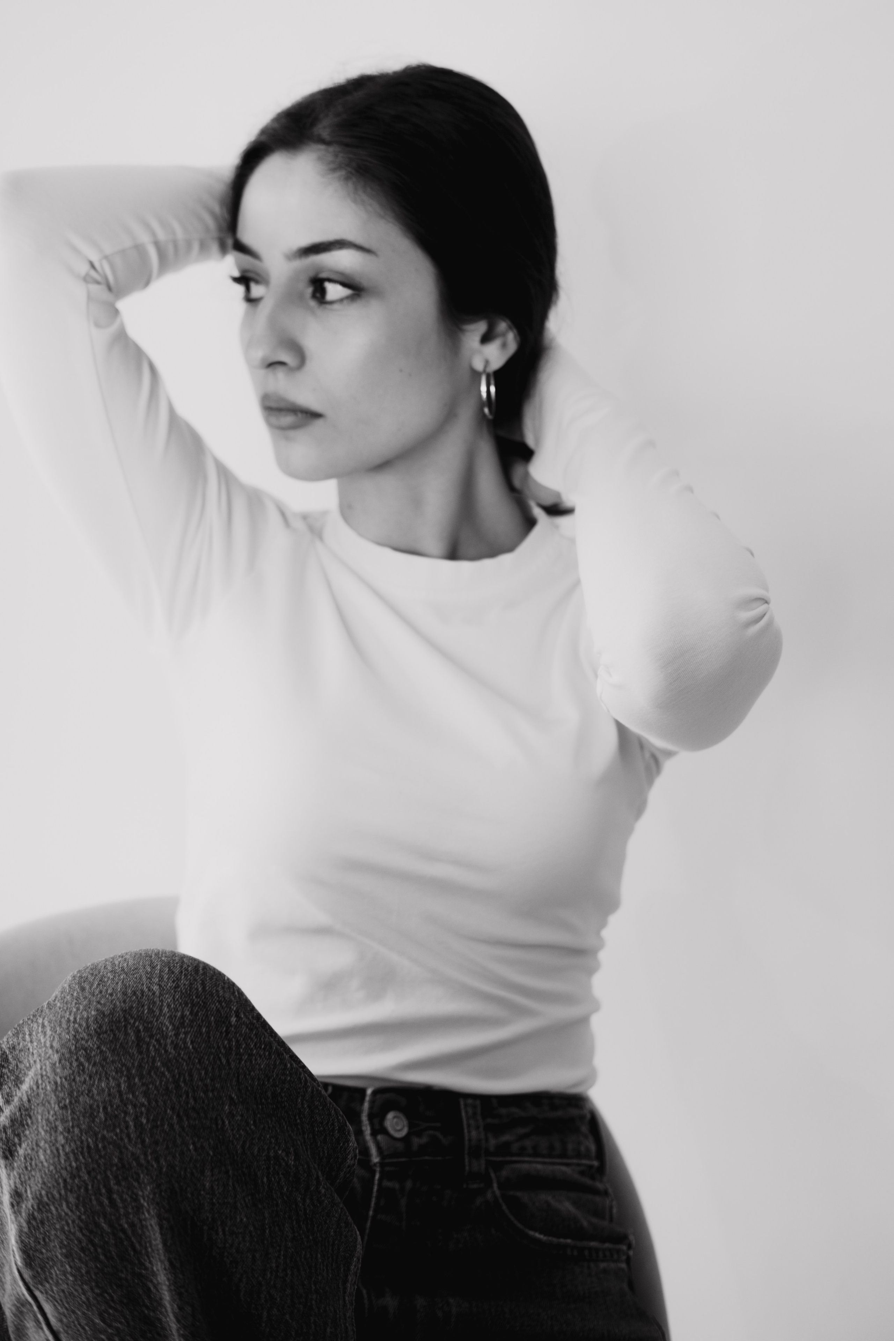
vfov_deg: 37.5
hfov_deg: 25.5
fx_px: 1974
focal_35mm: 53
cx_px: 447
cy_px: 670
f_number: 2.8
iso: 200
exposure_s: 1/180
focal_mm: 35
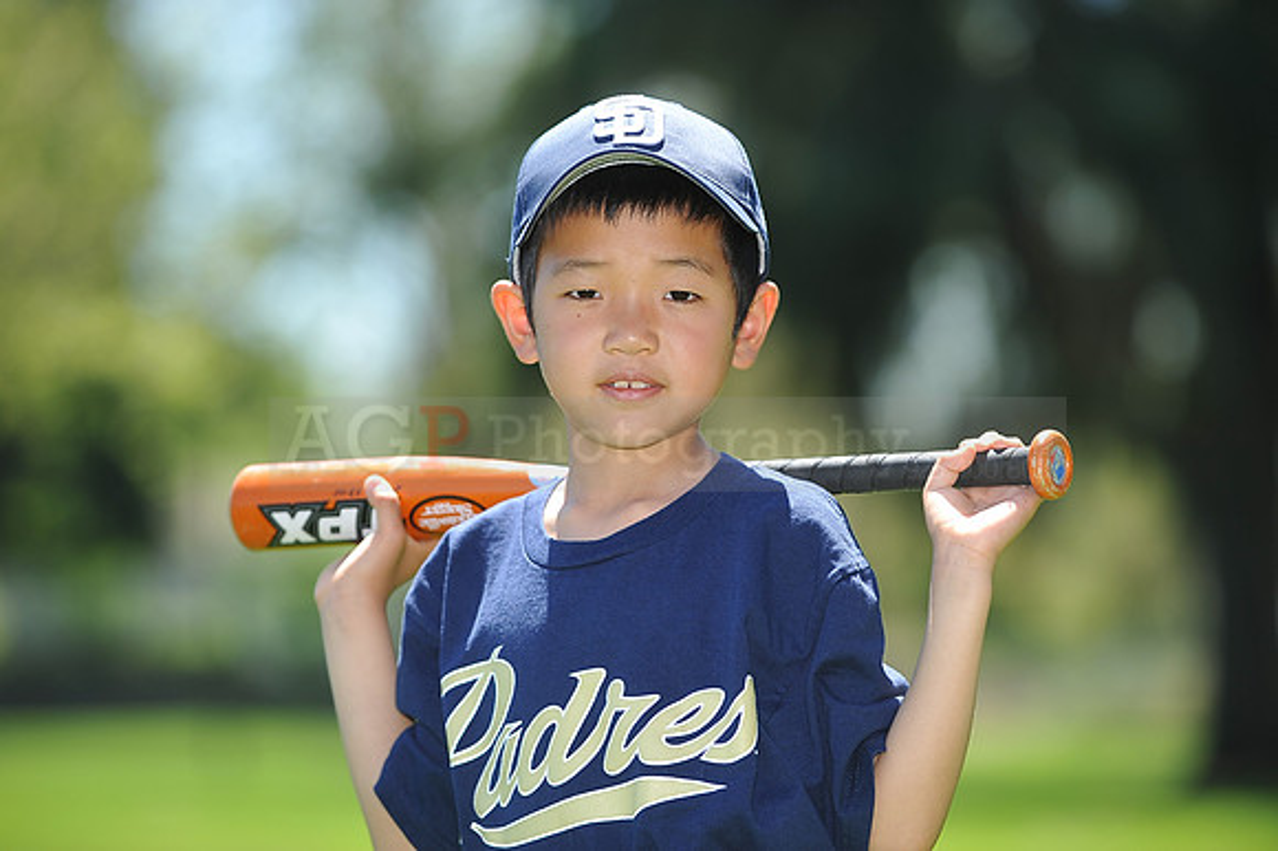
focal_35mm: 200
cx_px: 639
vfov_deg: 6.9
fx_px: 7096
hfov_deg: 10.3
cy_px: 426
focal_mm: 200
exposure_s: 1/500
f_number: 4.5
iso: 200
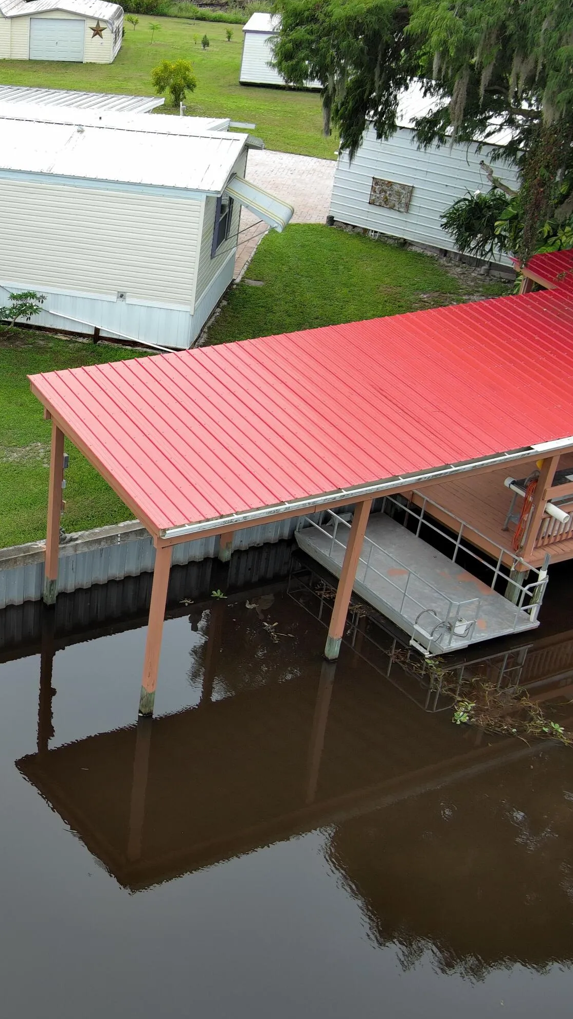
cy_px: 506
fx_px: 1243
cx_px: -19
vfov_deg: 44.6
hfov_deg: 24.6
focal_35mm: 46
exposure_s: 1/379
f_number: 2.8
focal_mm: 10.57
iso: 100
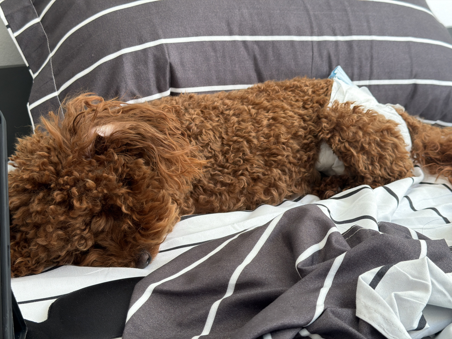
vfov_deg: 30.3
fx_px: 627
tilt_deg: -18.0
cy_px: 170
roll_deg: +0.4
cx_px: 226
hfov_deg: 39.7
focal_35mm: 48
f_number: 1.78
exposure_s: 1/121
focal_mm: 6.76
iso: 80
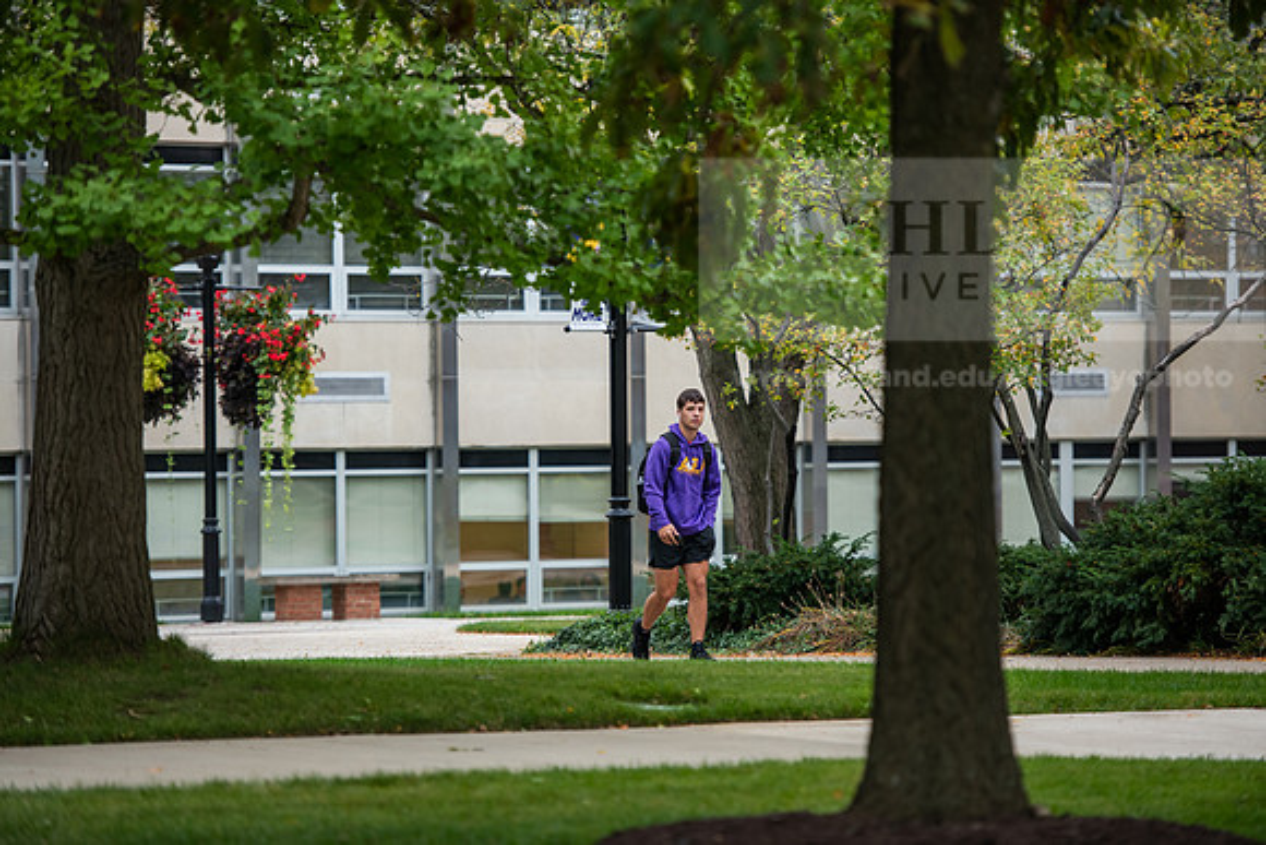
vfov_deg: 8.9
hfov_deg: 13.2
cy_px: 422
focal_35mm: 155
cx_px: 633
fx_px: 5452
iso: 400
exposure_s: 1/400
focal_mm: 155
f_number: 3.2
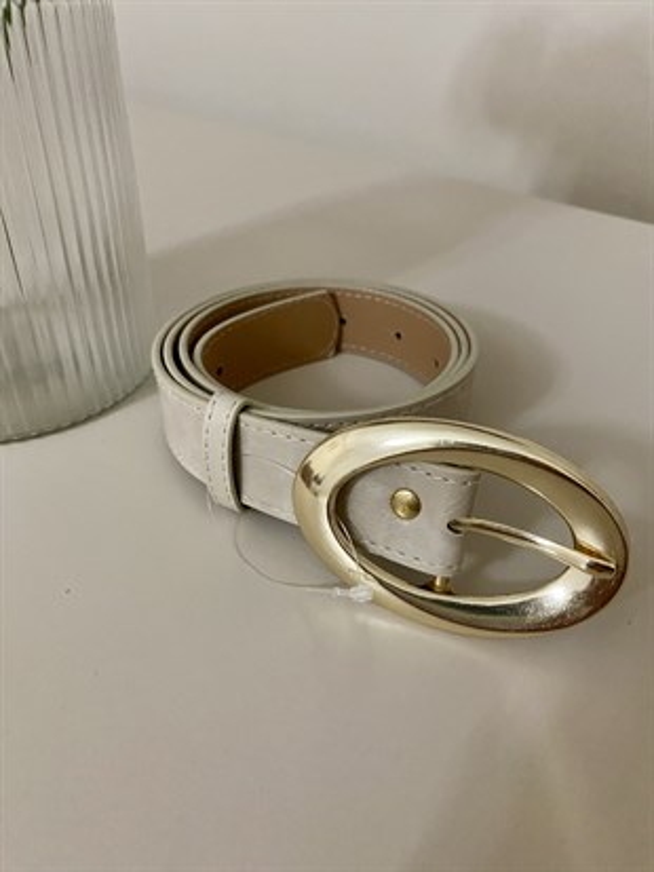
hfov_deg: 54.9
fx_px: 629
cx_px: 327
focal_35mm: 25
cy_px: 436
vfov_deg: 69.4
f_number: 1.8
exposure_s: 1/33
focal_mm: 4.25
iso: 400
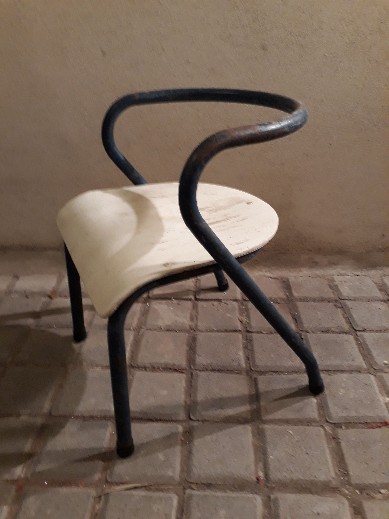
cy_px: 260
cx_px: 194
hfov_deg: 51.4
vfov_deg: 65.3
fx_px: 405
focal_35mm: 27
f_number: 1.9
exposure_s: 1/17
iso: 160
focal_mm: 3.6
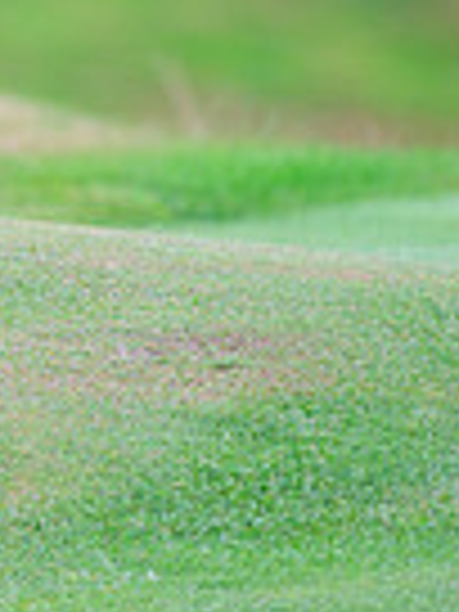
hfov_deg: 1.3
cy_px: -43
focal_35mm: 1109
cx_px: -765
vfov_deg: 1.8
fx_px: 19607
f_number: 5.6
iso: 1000
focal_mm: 270
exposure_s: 1/1250
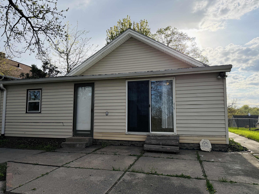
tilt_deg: +5.9
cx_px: 129
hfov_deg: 69.4
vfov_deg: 54.9
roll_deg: -0.9
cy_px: 100
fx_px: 187
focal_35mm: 25
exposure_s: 1/8130
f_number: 1.78
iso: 125
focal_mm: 6.76
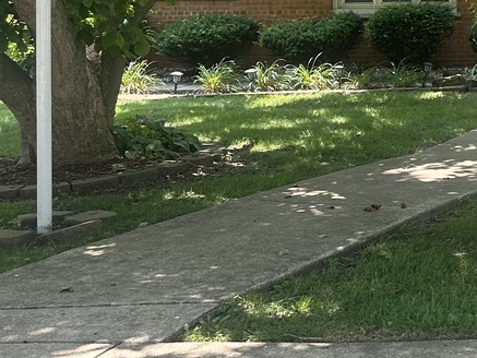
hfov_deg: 21.3
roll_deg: +0.3
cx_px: 692
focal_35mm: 79
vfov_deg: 17.9
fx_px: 1089
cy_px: -46
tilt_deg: +0.9
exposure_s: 1/377
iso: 80
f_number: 1.78
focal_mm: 6.86
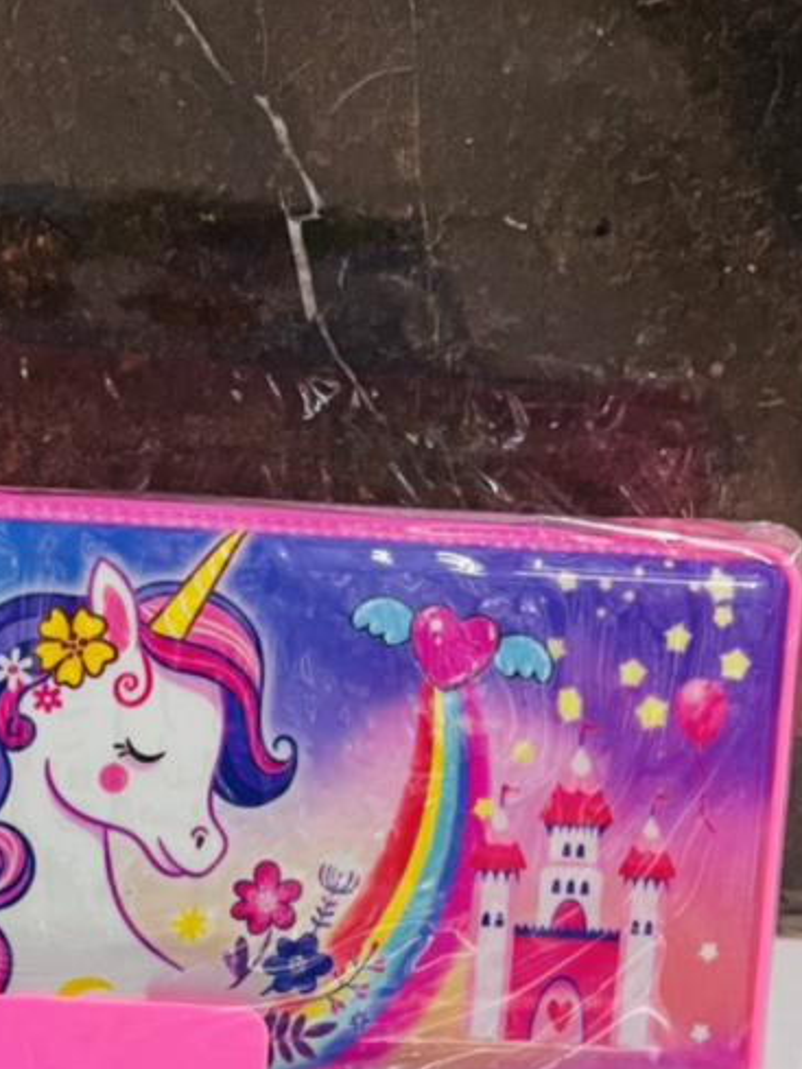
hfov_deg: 16.9
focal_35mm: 85
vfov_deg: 22.0
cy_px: 1113
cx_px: -33
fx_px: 2625
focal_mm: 5.1
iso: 160
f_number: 1.6
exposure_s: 1/50
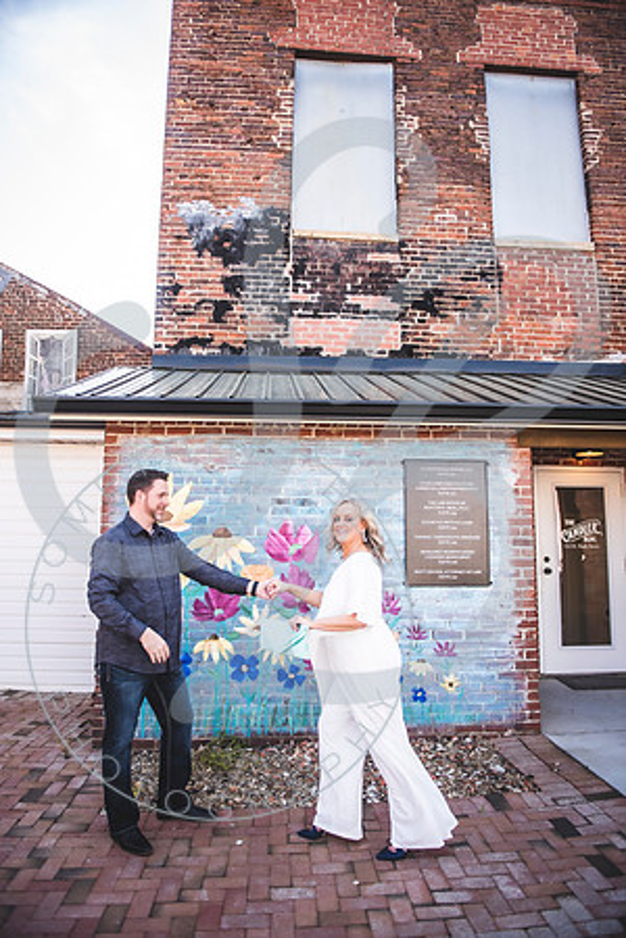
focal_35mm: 24
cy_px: 469
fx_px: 626
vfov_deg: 73.7
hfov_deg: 53.1
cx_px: 313
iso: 100
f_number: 2.8
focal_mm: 24
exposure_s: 1/400
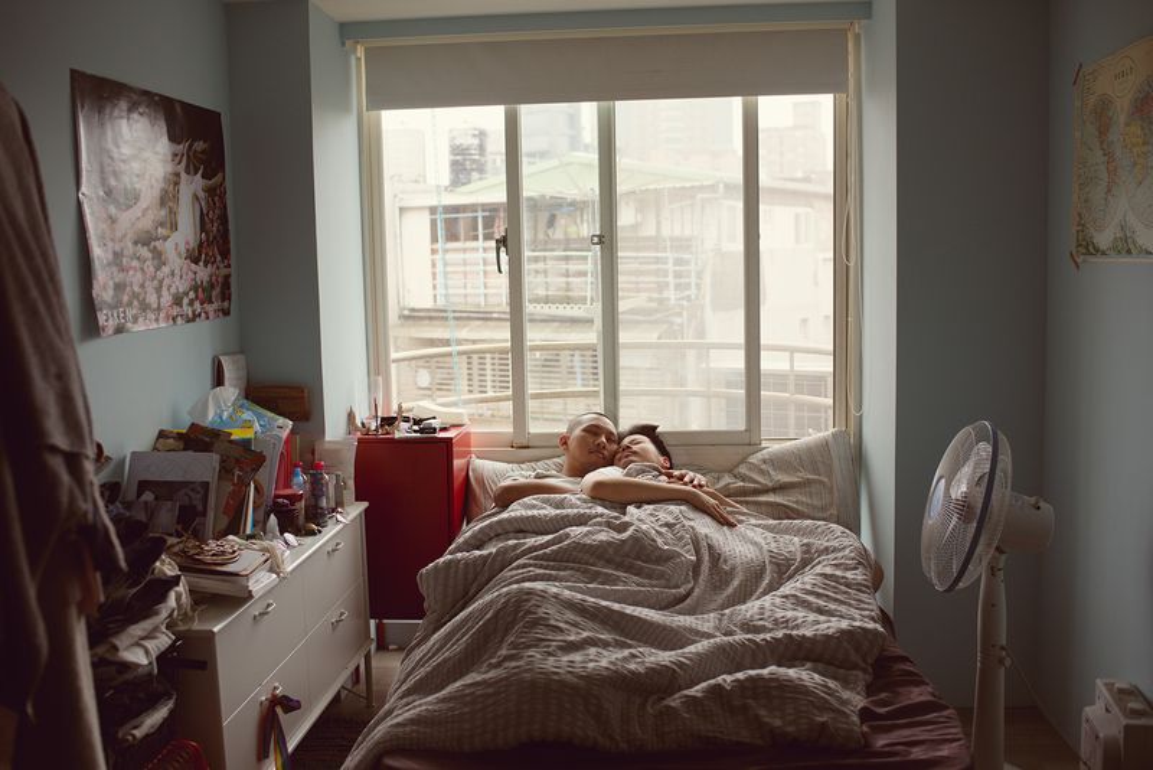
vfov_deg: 37.9
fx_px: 1121
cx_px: 576
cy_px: 385
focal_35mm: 35
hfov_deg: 54.4
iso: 400
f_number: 3.2
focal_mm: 35
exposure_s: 1/100
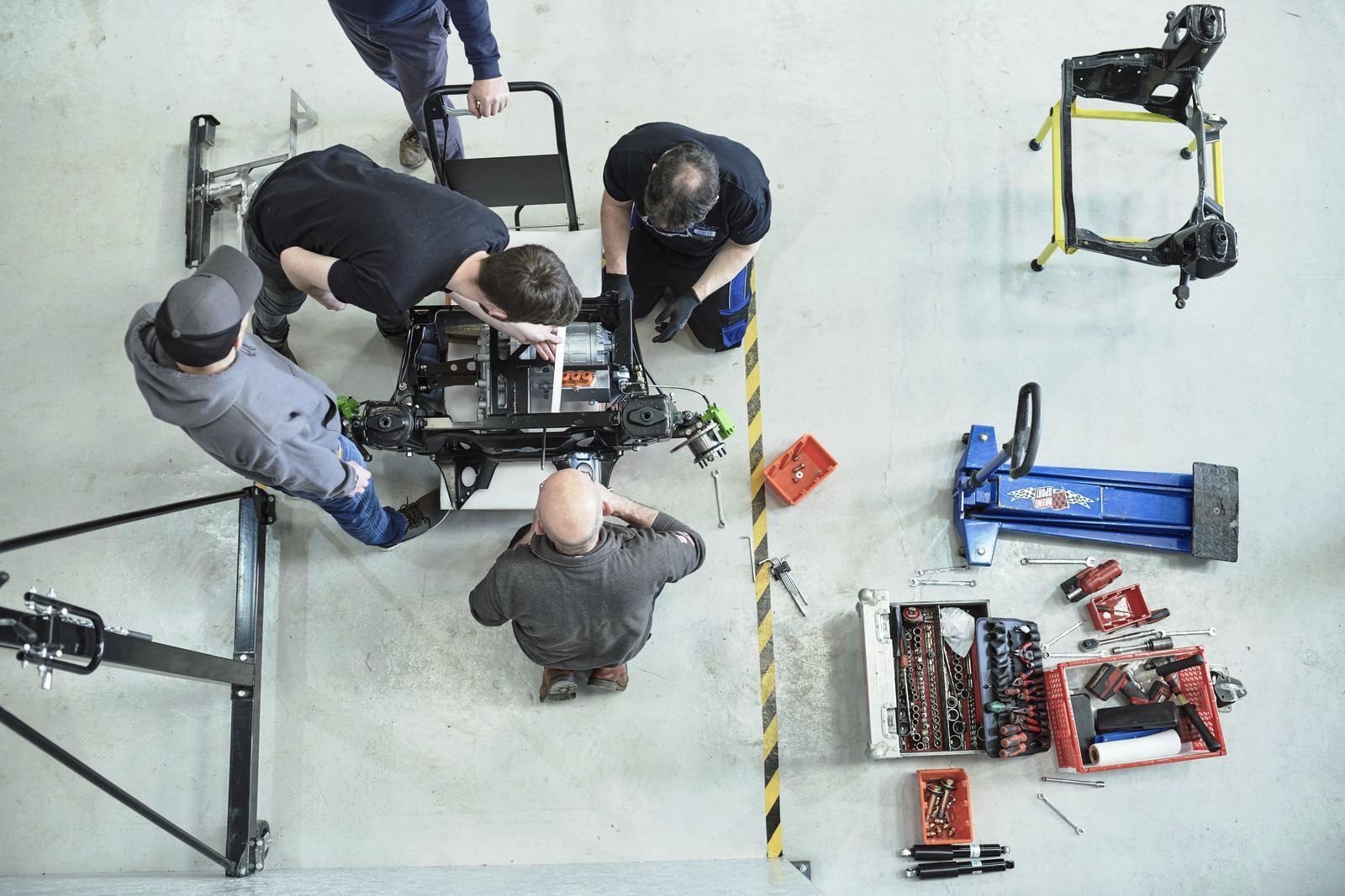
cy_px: 448
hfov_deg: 54.4
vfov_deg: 37.9
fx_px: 1308
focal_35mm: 35
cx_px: 672
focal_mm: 35
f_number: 2.5
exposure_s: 1/250
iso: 500
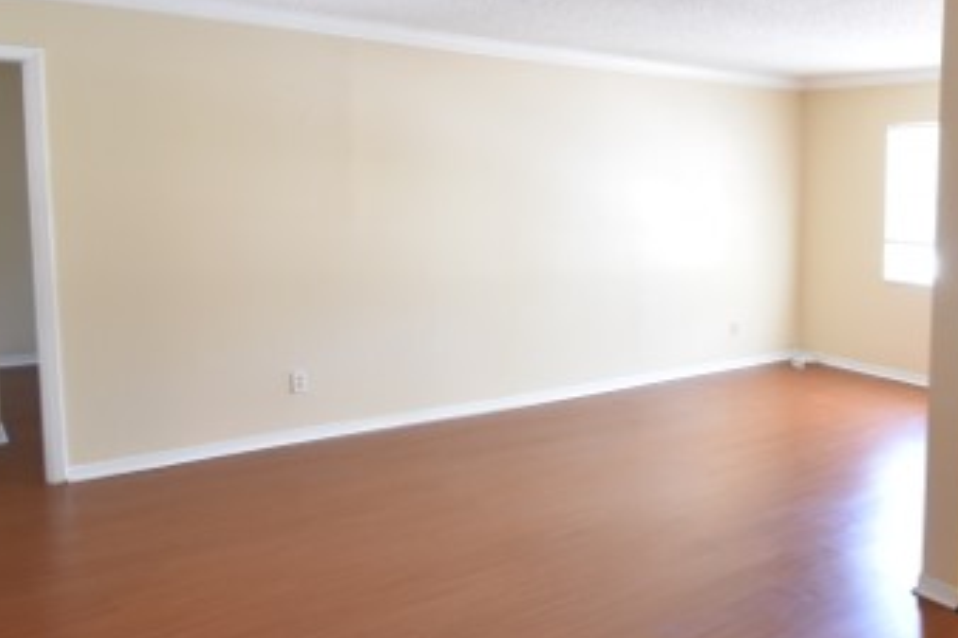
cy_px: 261
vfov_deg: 40.9
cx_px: 839
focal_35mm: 32
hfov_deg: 52.6
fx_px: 851
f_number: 3.5
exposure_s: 1/20
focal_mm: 10
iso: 800
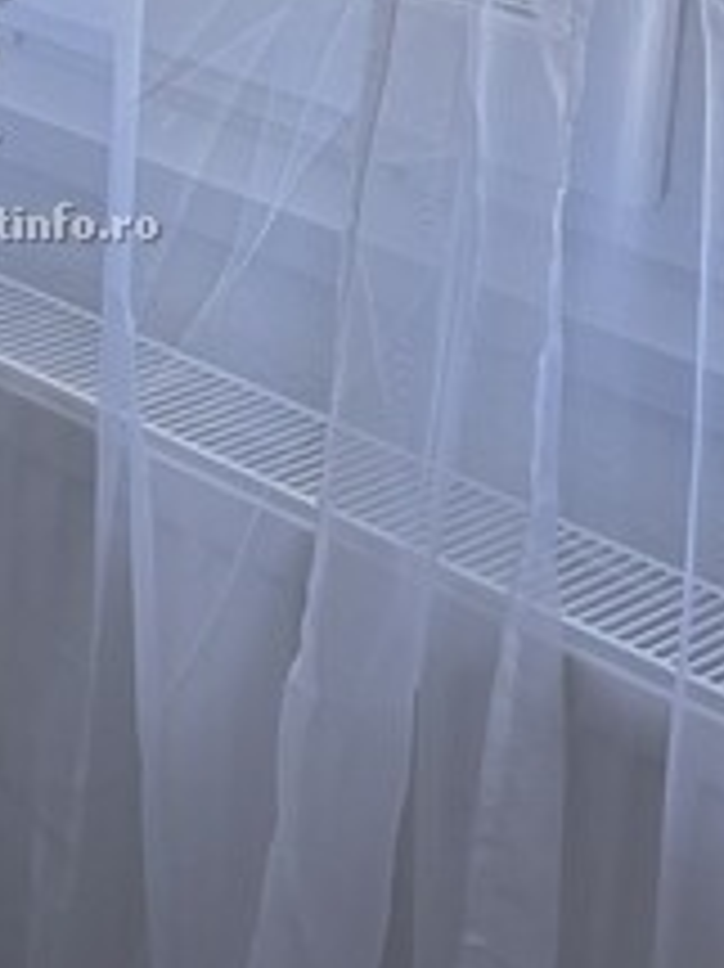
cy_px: 50
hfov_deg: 11.7
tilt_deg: -16.8
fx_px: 3461
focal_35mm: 124
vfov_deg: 15.7
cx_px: -90
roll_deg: -3.2
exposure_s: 1/230
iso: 40
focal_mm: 5.96
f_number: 1.6
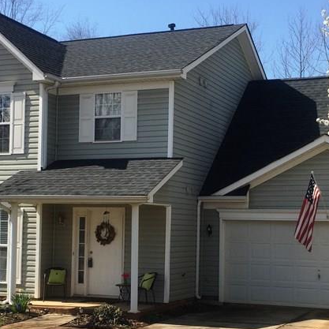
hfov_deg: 27.3
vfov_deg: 27.2
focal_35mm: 63
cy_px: 211
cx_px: 188
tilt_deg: +0.7
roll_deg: -1.8
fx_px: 677
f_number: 2.2
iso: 32
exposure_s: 1/1319
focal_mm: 4.15
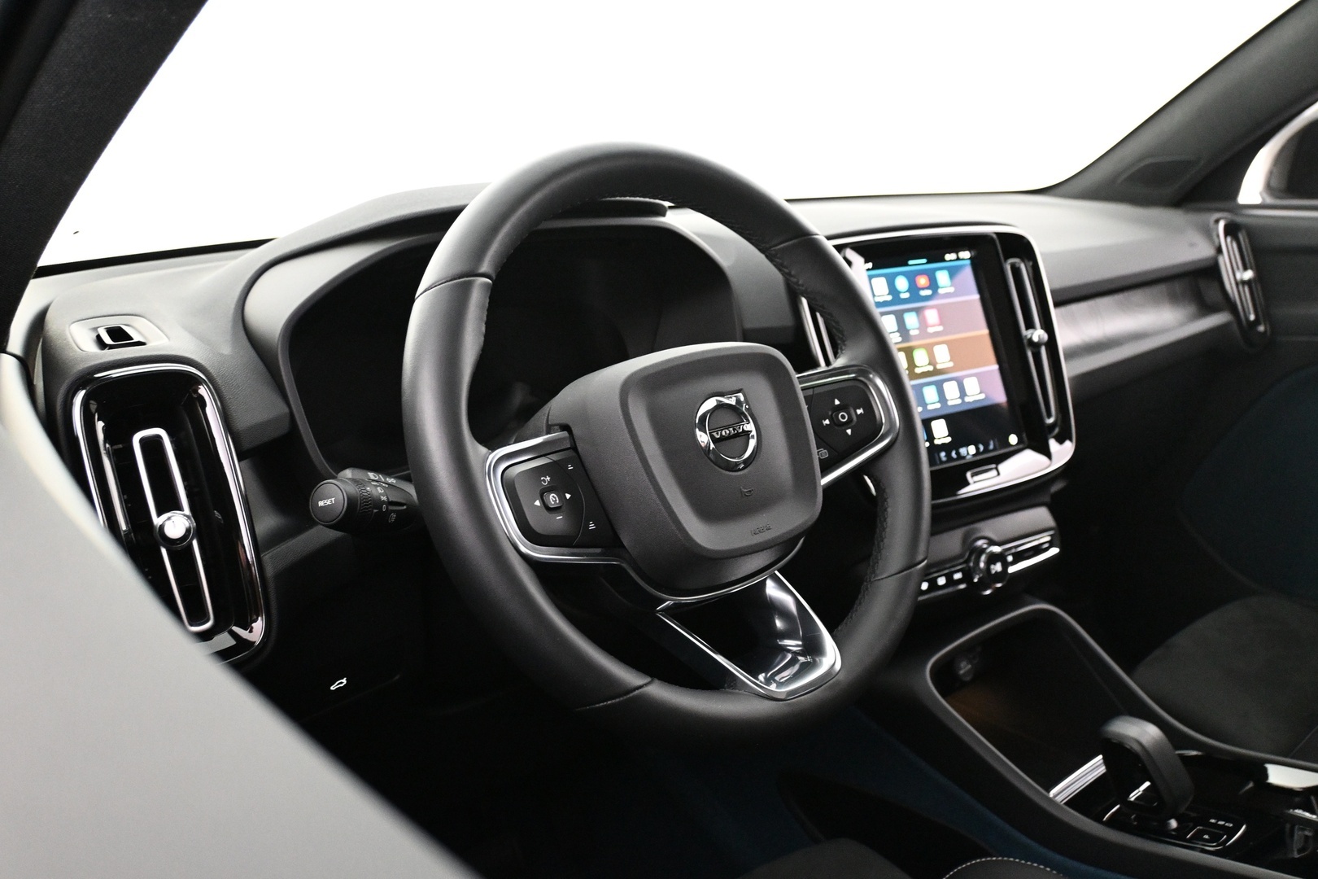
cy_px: 440
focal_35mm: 30
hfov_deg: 61.9
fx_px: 1098
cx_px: 659
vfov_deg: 43.6
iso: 4000
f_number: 3.8
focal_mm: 20
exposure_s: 1/20
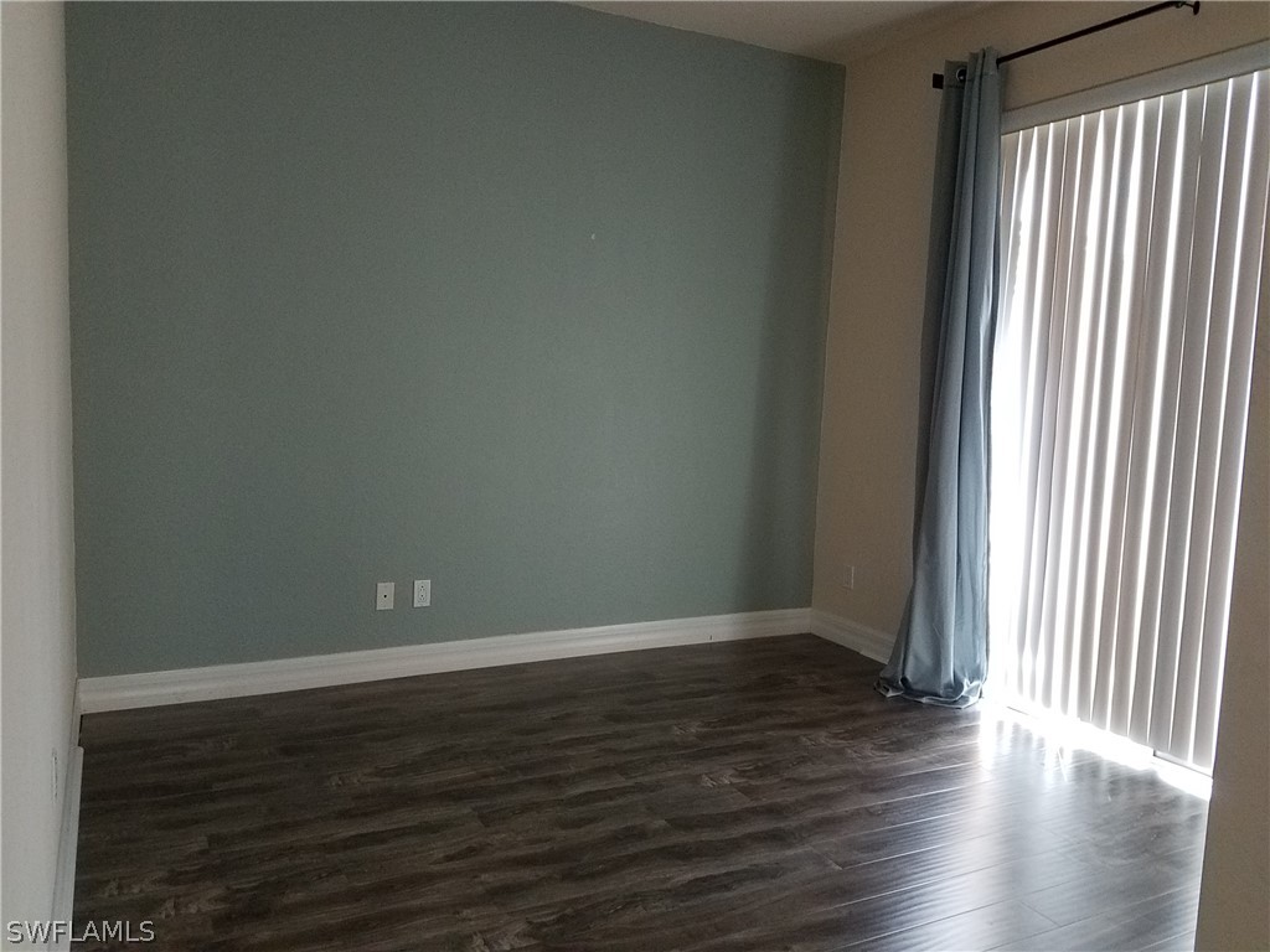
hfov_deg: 67.3
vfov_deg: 53.1
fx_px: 954
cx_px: 635
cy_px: 476
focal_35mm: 26
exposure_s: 1/40
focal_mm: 4.2
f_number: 1.7
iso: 200
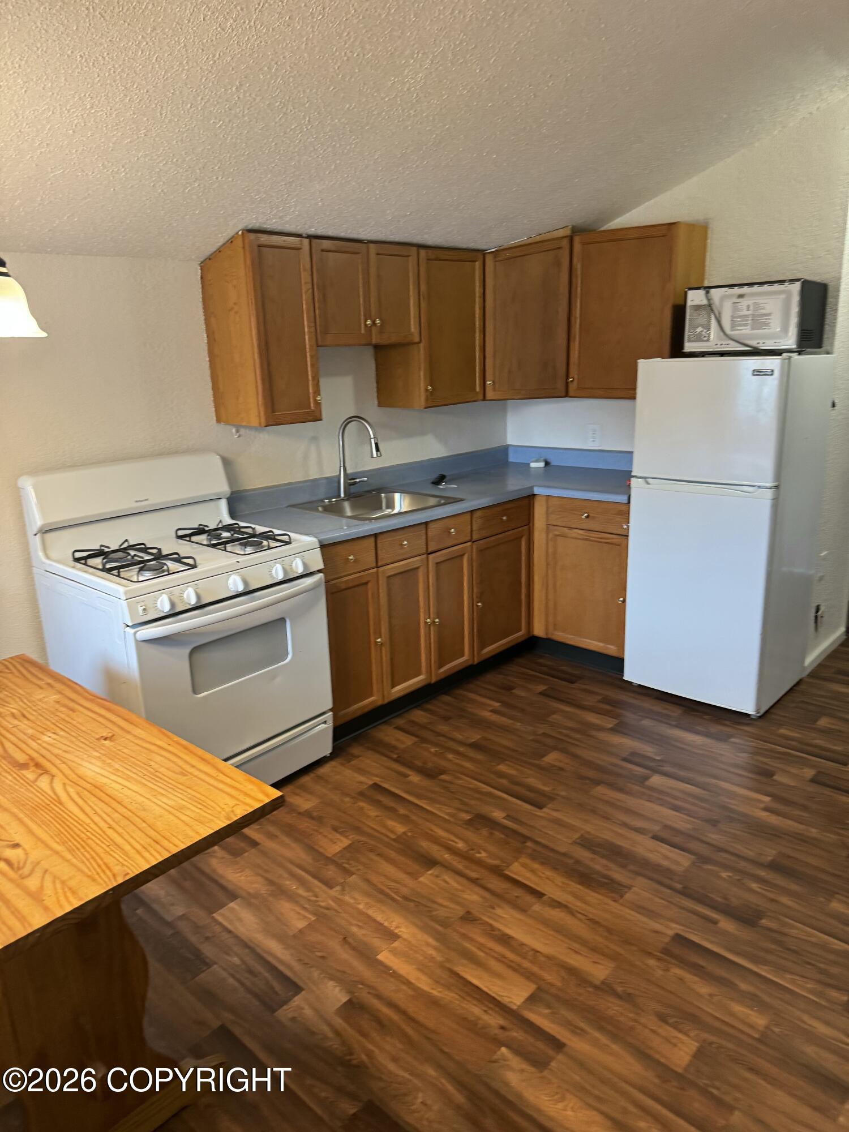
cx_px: 424
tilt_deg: -17.4
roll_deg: +3.7
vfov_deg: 71.6
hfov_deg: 56.8
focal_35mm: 24
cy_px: 566
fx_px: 785
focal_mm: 6.76
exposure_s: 1/60
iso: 250
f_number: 1.78
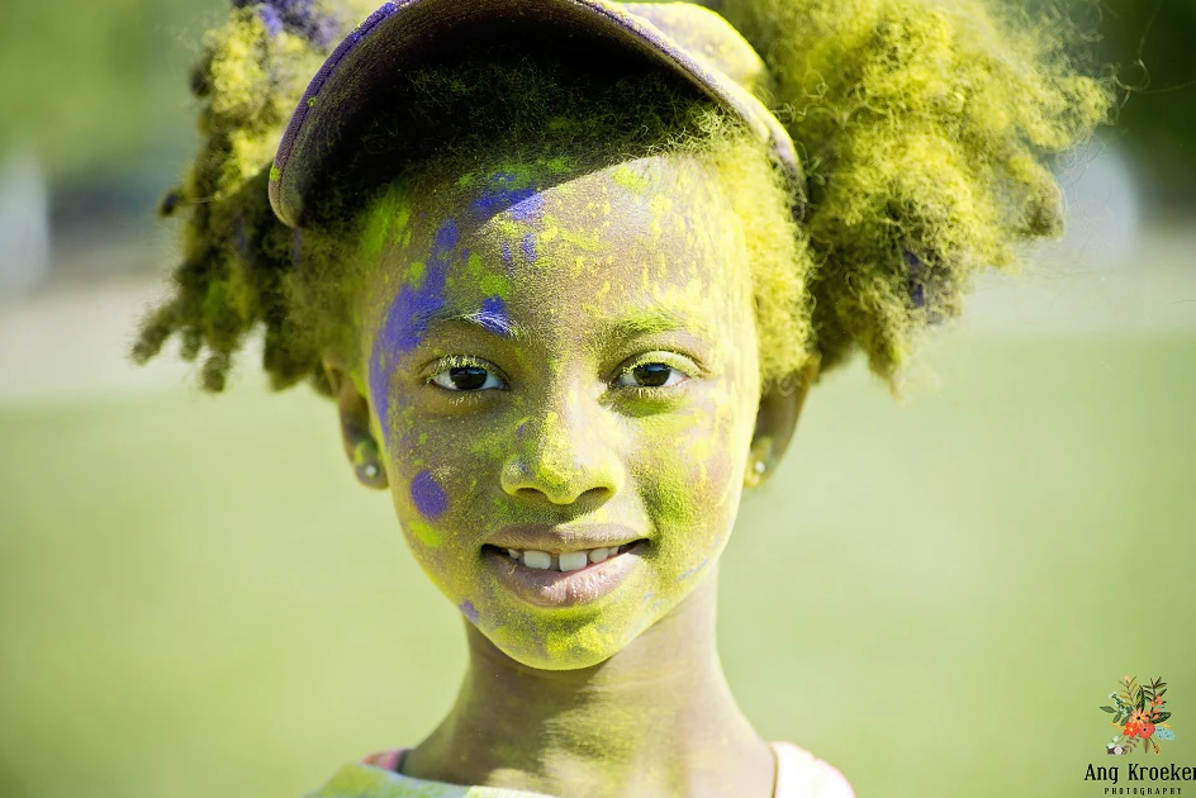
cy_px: 398
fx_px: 4752
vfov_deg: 9.6
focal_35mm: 143
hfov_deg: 14.3
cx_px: 608
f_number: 4.2
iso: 400
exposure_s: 1/1250
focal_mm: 135
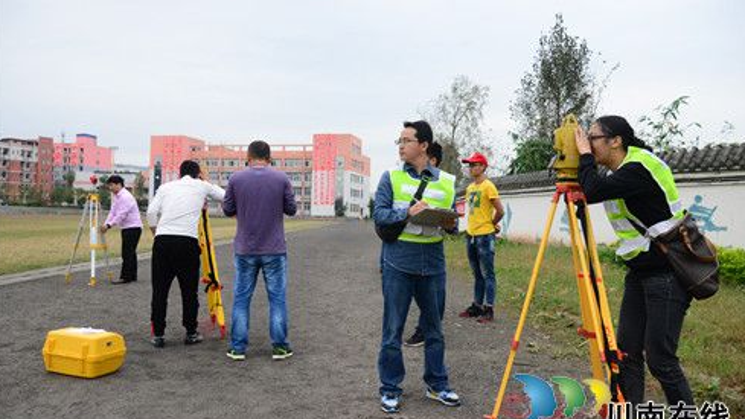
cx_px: 373
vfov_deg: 38.9
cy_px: 205
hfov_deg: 64.3
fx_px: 593
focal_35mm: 30
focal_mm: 28
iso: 5000
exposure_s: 1/6400
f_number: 4
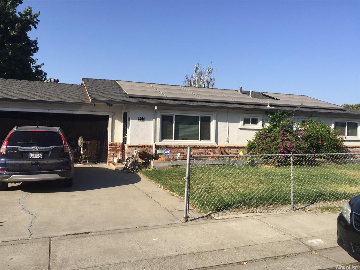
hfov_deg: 61.7
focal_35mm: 29
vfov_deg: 48.2
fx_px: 302
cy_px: 135
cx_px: 180
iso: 32
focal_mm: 4.15
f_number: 2.2
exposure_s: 1/1799
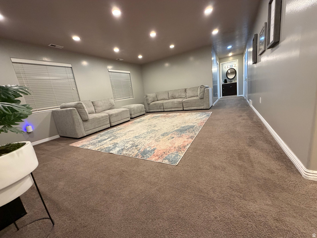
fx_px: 128
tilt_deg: -11.0
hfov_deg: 102.1
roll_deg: +8.0
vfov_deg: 85.7
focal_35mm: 14
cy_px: 119
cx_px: 158
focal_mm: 2.22
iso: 400
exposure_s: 1/60
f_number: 2.2
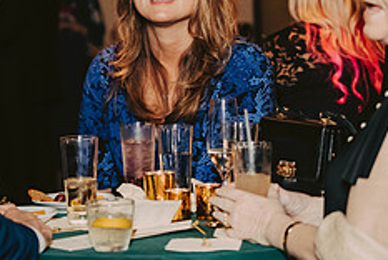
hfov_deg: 11.8
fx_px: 1878
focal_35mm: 174
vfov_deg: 7.9
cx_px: 196
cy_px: 58
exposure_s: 1/200
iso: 2000
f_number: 3.2
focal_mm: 70
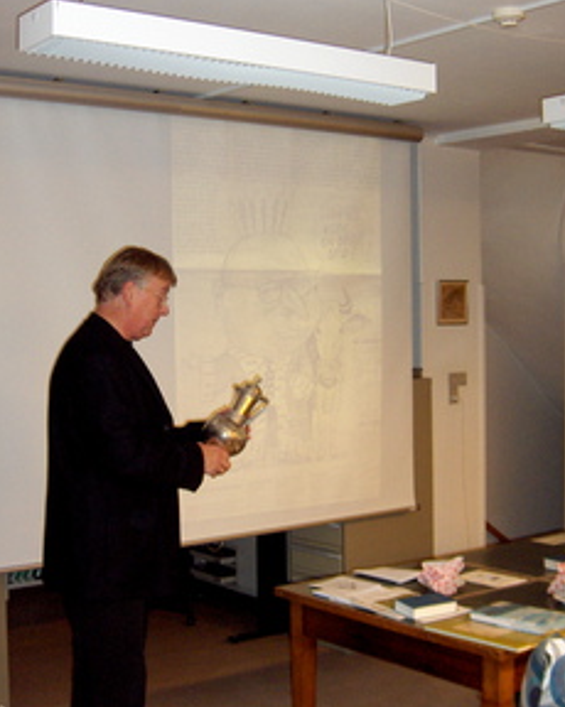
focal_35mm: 53
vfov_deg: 35.4
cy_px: 322
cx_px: 237
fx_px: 1109
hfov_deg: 28.5
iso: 100
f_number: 2.8
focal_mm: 8
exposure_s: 1/60
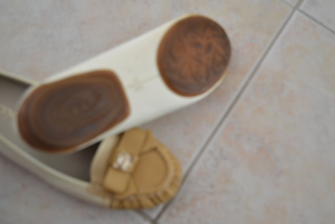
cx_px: 168
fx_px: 321
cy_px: 112
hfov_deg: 55.1
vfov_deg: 38.4
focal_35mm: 34
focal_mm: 23
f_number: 3.8
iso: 400
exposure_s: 1/60
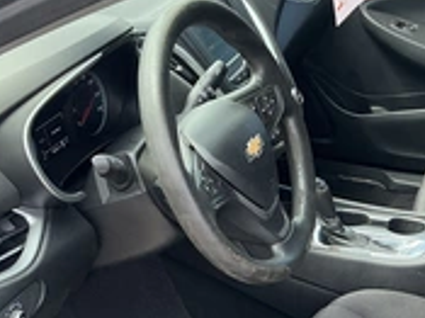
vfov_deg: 22.1
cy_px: 313
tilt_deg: -35.9
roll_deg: -7.0
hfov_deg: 29.5
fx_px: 785
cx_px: 352
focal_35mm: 64
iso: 32
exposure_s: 1/129
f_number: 1.8
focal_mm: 3
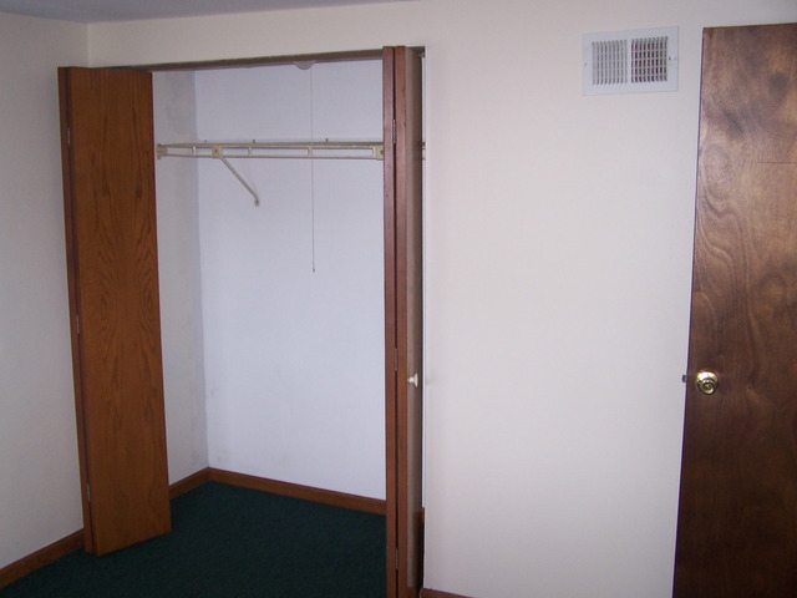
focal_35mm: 38
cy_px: 299
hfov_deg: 49.0
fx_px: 875
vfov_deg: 37.7
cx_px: 398
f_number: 2.8
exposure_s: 1/60
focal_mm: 6.3
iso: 140
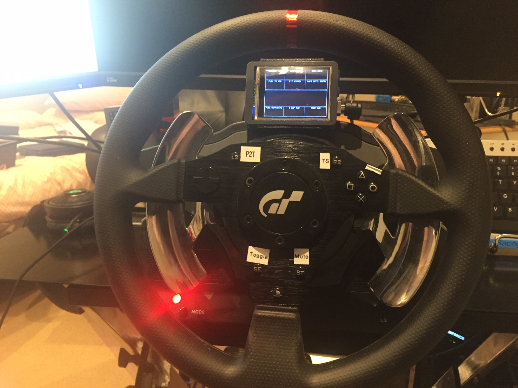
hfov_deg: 61.7
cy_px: 194
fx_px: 434
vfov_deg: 48.2
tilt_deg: -16.9
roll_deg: -1.8
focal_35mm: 29
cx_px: 259
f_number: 2.2
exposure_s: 1/20
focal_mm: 4.15
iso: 250
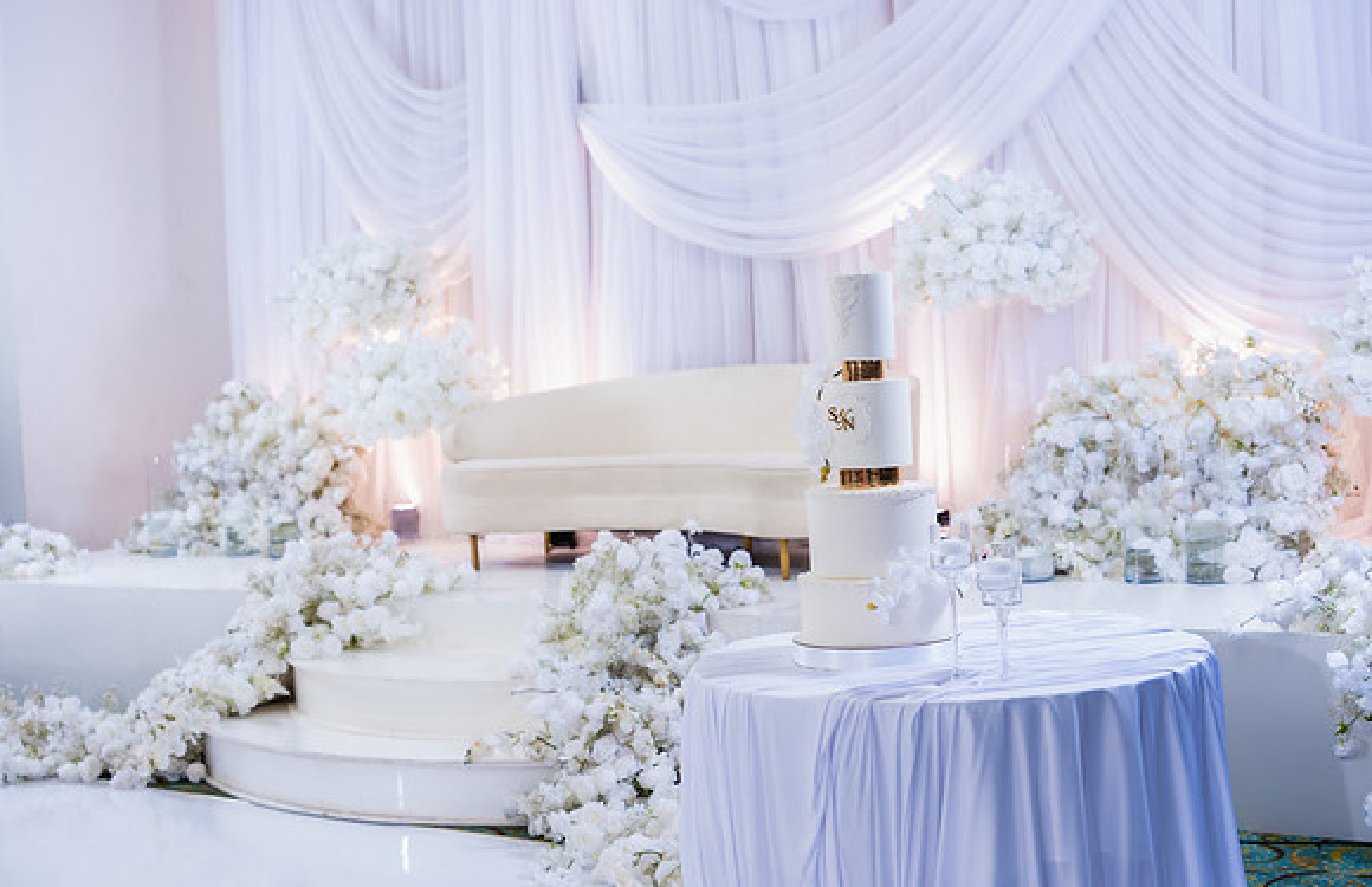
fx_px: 1974
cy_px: 474
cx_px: 711
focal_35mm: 52
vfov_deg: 25.3
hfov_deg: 38.3
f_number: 2.5
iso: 640
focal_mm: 50
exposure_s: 1/160
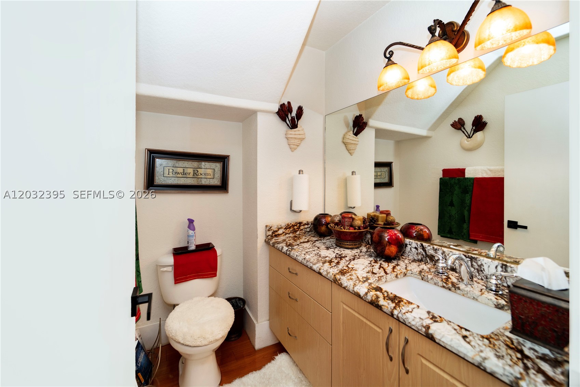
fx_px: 226
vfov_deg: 81.2
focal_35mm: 14
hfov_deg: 104.3
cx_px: 290
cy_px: 194
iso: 1000
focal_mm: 14
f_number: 3.5
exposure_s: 1/160
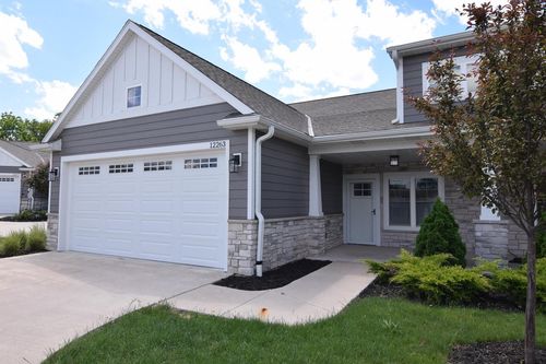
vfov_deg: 56.1
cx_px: 273
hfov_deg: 77.3
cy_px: 182
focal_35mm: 22
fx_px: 341
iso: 200
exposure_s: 1/320
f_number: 9
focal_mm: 15
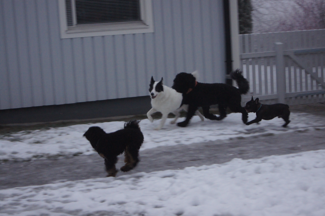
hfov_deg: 24.6
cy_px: 108
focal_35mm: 82
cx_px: 162
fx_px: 744
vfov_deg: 16.5
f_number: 5.6
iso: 1600
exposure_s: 1/80
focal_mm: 55
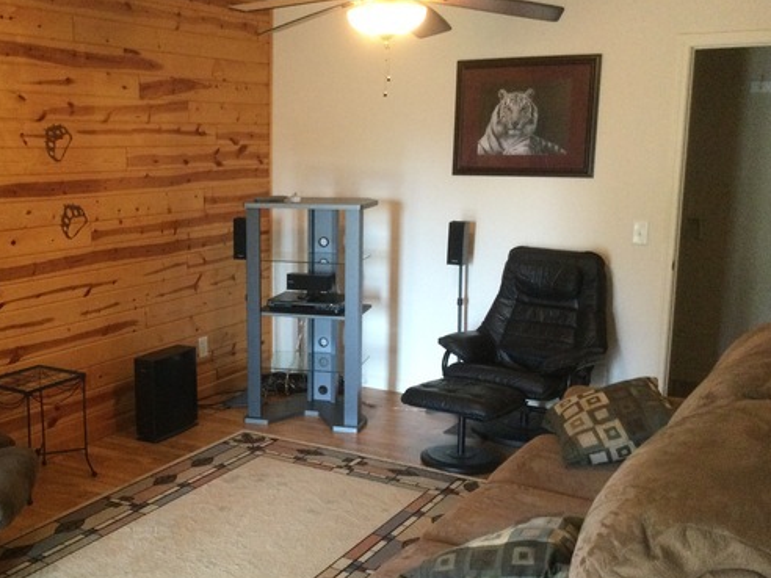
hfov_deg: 44.2
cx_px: 266
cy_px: 313
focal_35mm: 42
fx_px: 935
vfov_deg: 34.3
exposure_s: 1/15
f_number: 2.4
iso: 200
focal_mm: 3.3
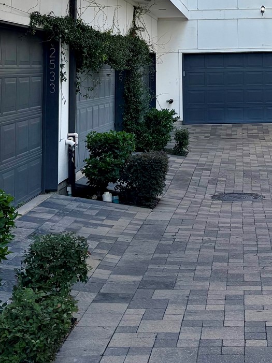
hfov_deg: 19.0
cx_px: 249
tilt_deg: +7.1
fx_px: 797
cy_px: -12
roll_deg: +1.1
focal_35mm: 76
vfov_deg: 24.3
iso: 64
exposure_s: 1/2075
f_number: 1.6
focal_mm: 5.96
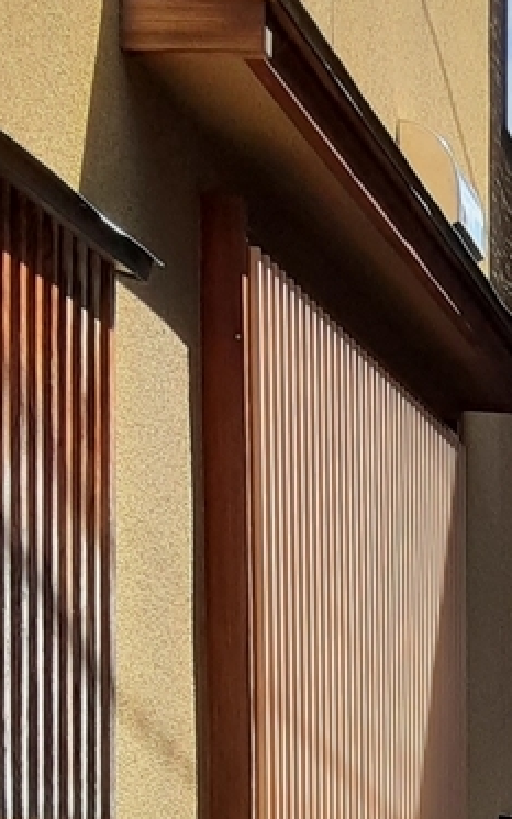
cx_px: 837
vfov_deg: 20.9
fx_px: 2055
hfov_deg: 13.2
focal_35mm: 92
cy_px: 997
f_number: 1.9
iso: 40
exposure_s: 1/482
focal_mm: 2.91
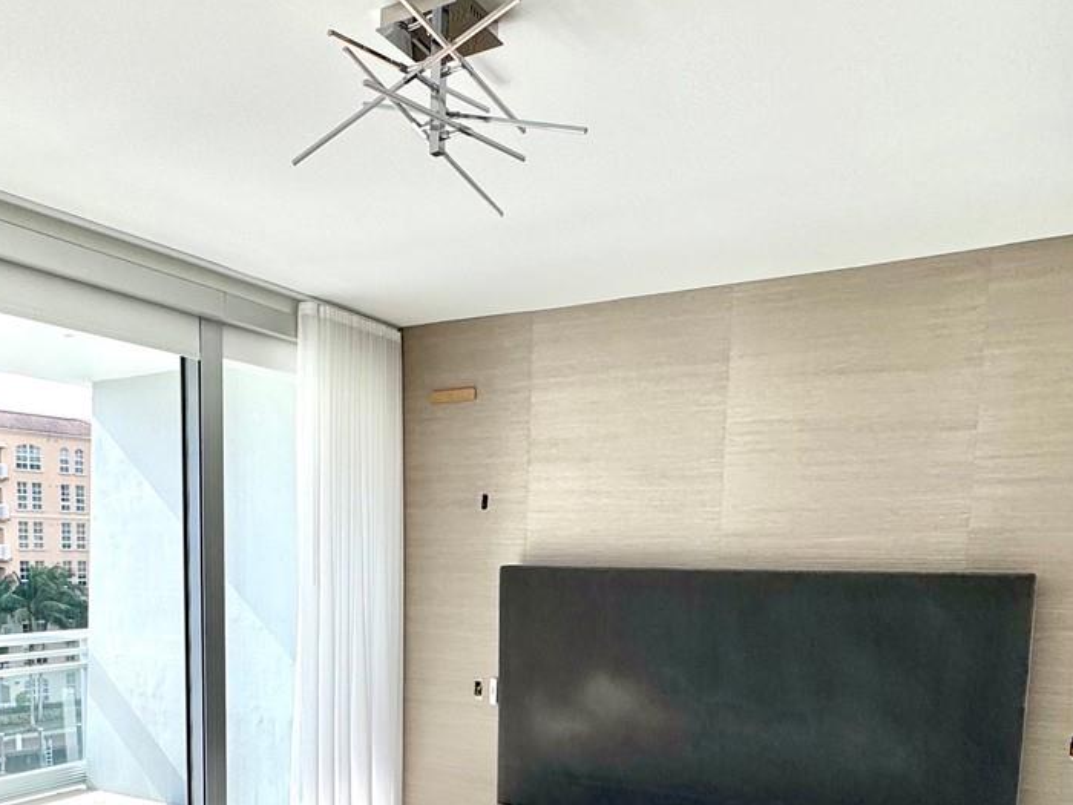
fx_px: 992
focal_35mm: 32
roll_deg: +0.6
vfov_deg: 41.8
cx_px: 376
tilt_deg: -8.0
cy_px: 672
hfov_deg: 55.8
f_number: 2.2
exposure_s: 1/462
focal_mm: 2.22
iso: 40
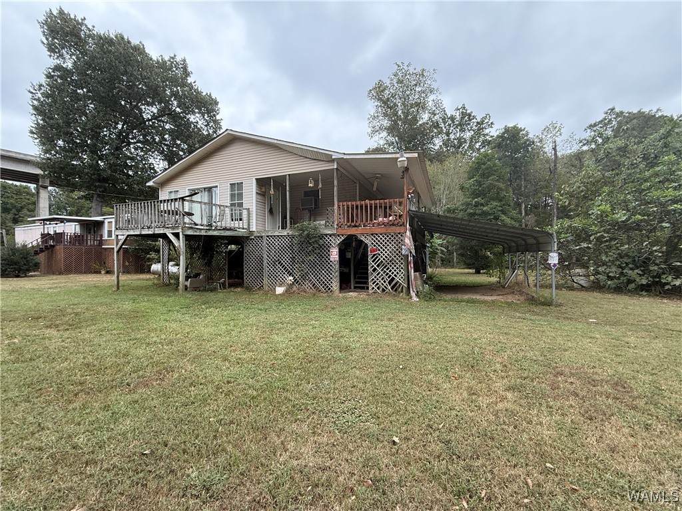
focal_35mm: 14
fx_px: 276
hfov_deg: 102.1
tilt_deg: +0.1
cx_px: 341
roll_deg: -0.4
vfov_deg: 85.7
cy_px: 256
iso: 64
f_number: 2.2
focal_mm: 2.22
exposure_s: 1/312
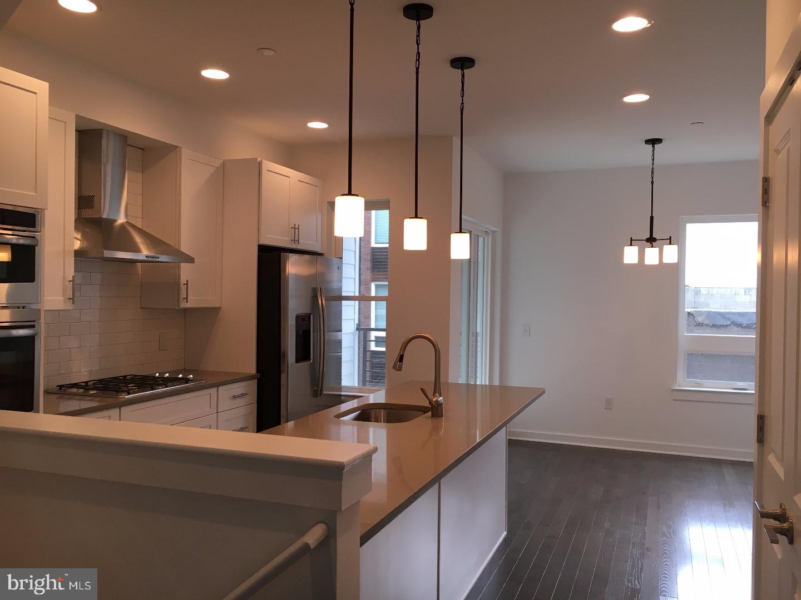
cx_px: 400
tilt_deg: +0.3
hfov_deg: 61.7
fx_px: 671
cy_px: 300
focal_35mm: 29
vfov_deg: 48.2
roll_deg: -0.7
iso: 25
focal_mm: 4.15
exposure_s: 1/30
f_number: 2.2
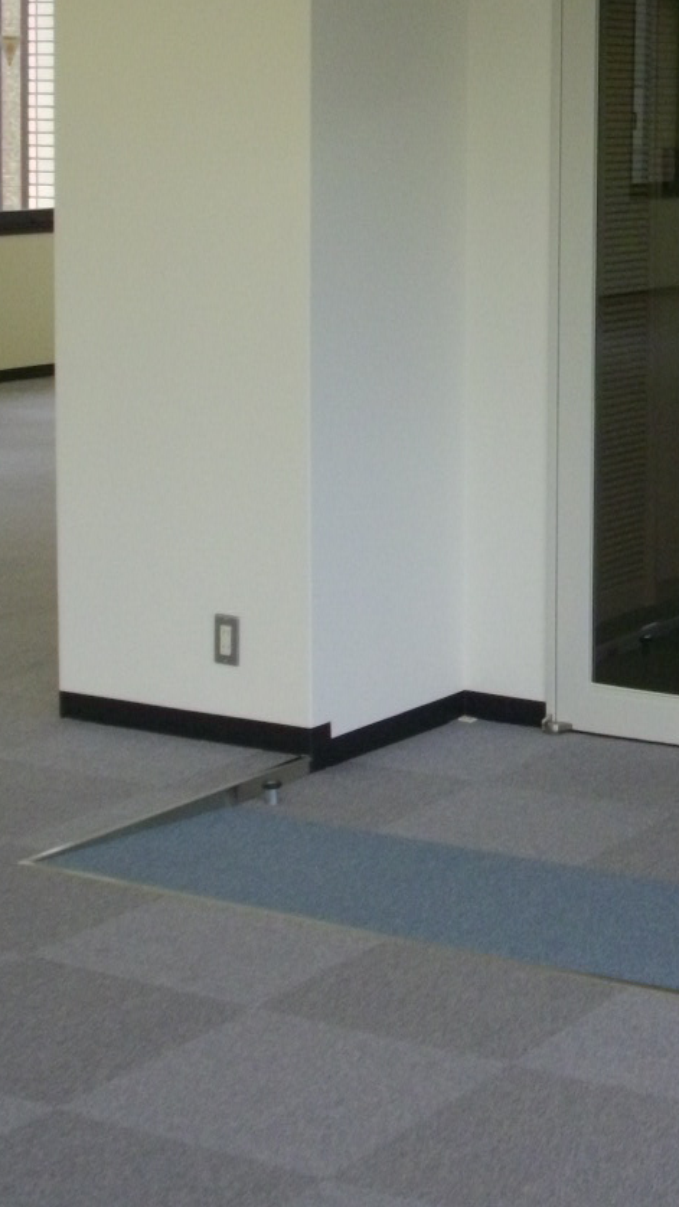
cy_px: 366
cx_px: 718
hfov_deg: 15.3
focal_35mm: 77
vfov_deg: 27.3
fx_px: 2466
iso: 165
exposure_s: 1/125
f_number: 2.8
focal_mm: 6.2
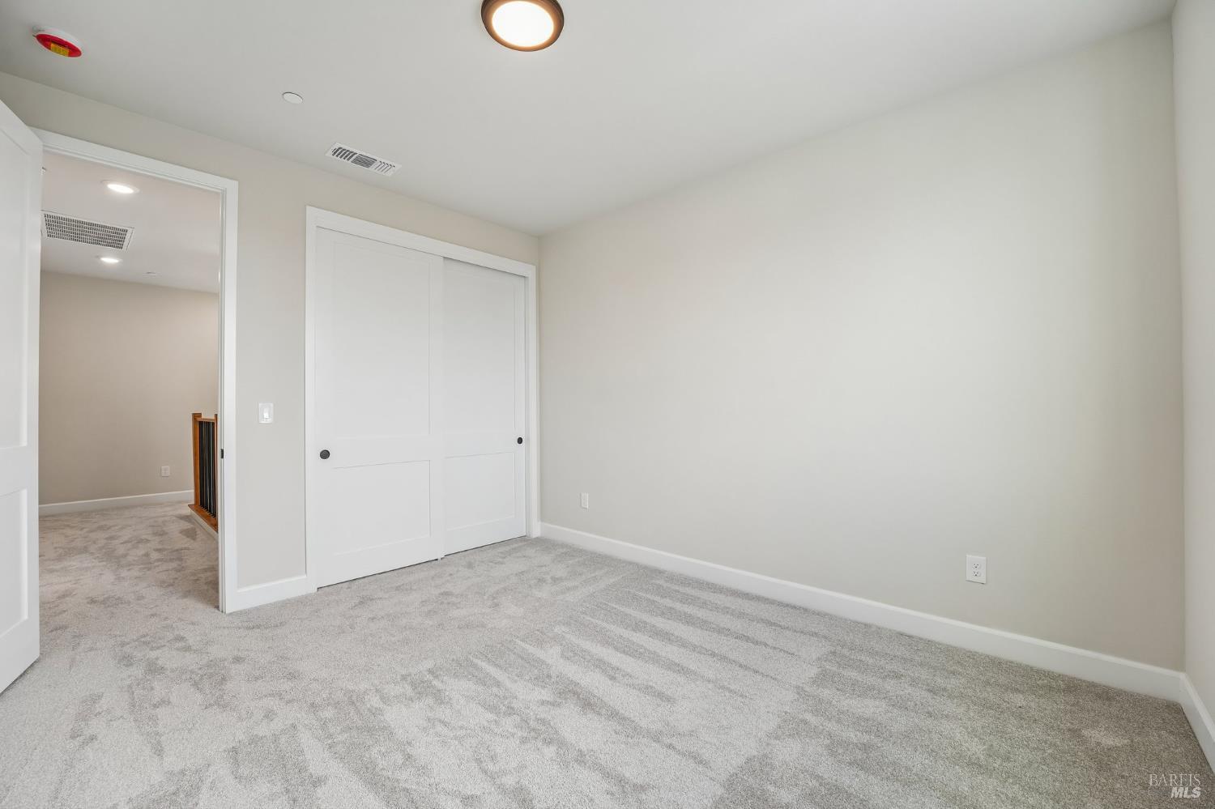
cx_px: 608
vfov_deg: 81.2
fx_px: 472
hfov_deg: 104.3
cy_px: 404
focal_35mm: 14
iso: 640
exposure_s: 1/60
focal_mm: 14
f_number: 8
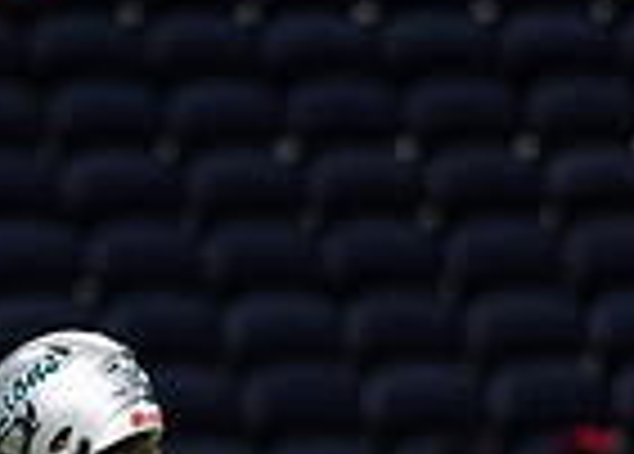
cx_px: 222
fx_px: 16870
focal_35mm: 936
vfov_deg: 1.5
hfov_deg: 2.2
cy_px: 819
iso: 1000
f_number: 1.8
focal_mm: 135
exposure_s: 1/1250
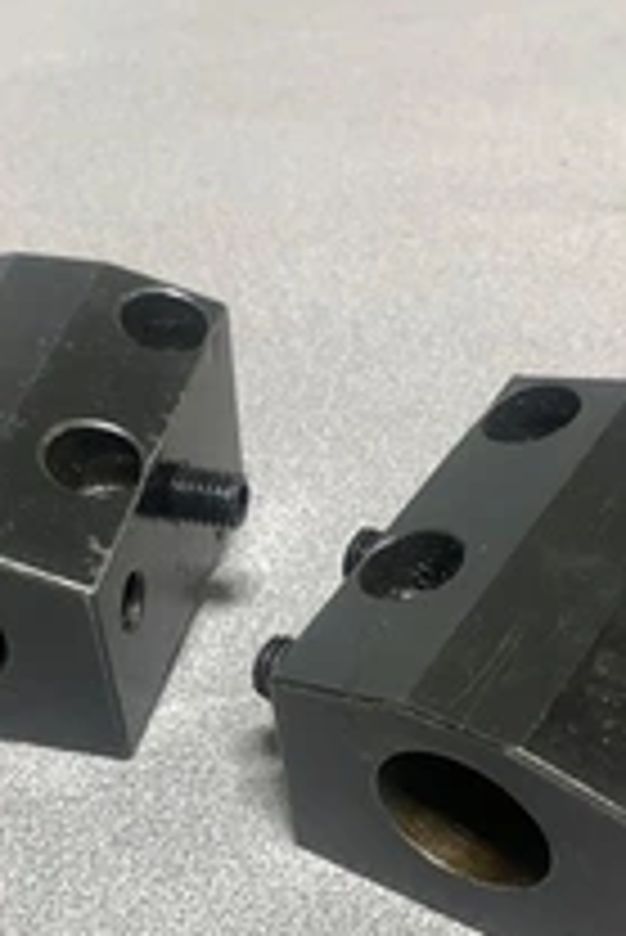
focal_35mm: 52
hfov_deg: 26.0
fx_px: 1354
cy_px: 788
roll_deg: +2.7
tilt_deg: -44.0
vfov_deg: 36.5
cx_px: 297
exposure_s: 1/60
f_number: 1.8
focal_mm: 4.25
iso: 100
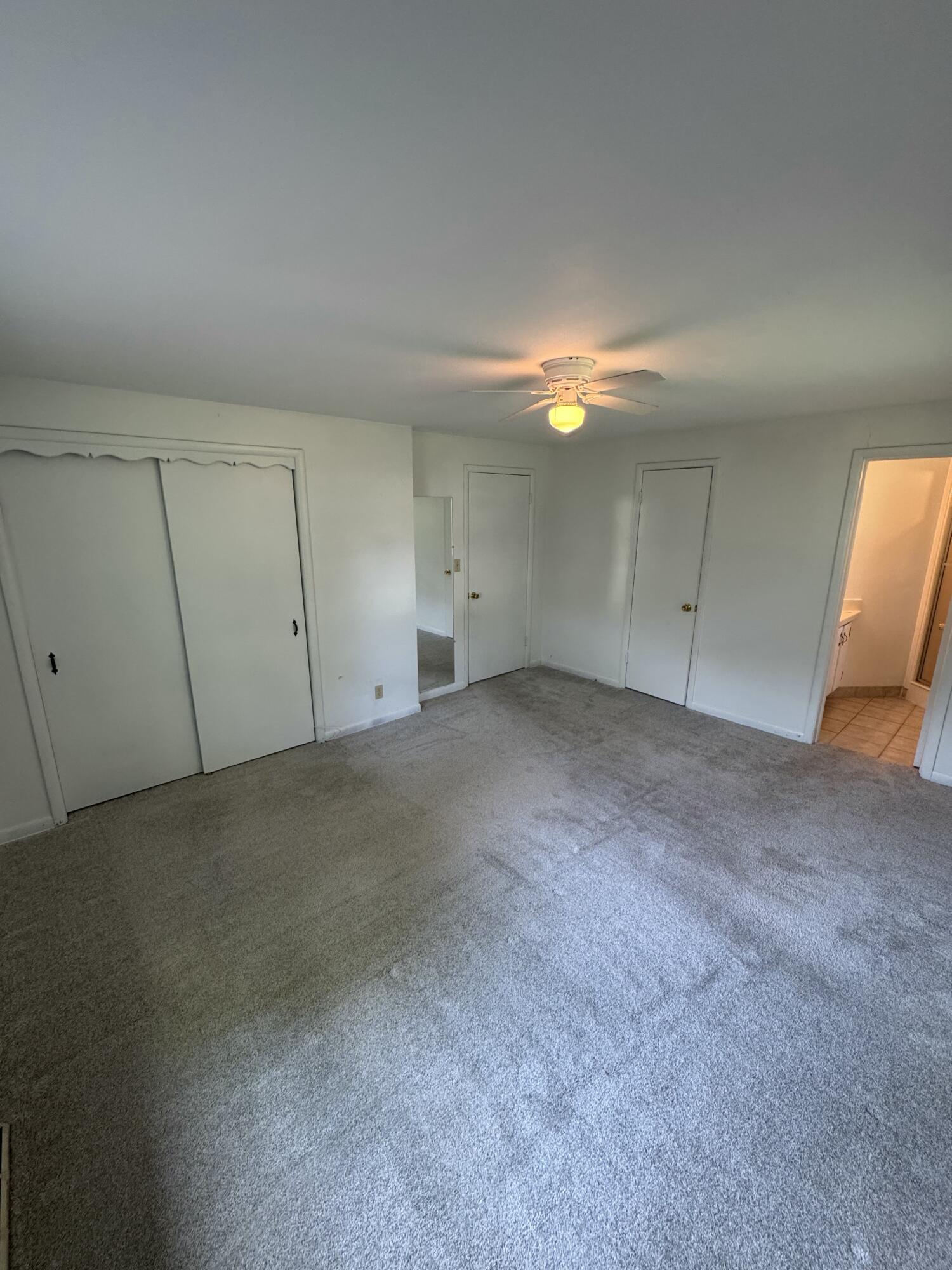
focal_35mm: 14
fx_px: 513
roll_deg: -0.5
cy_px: 635
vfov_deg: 102.1
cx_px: 476
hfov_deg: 85.7
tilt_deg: -14.0
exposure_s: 1/60
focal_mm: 2.22
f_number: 2.2
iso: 250
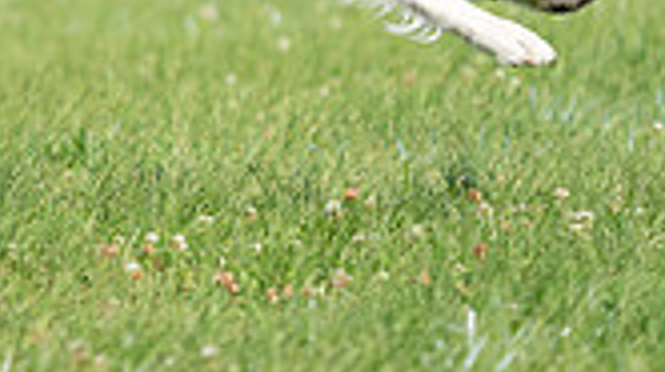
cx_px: -280
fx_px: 18303
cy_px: -286
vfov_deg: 1.2
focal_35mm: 1039
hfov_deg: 2.1
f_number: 5.6
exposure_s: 1/4000
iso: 1000
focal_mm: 284
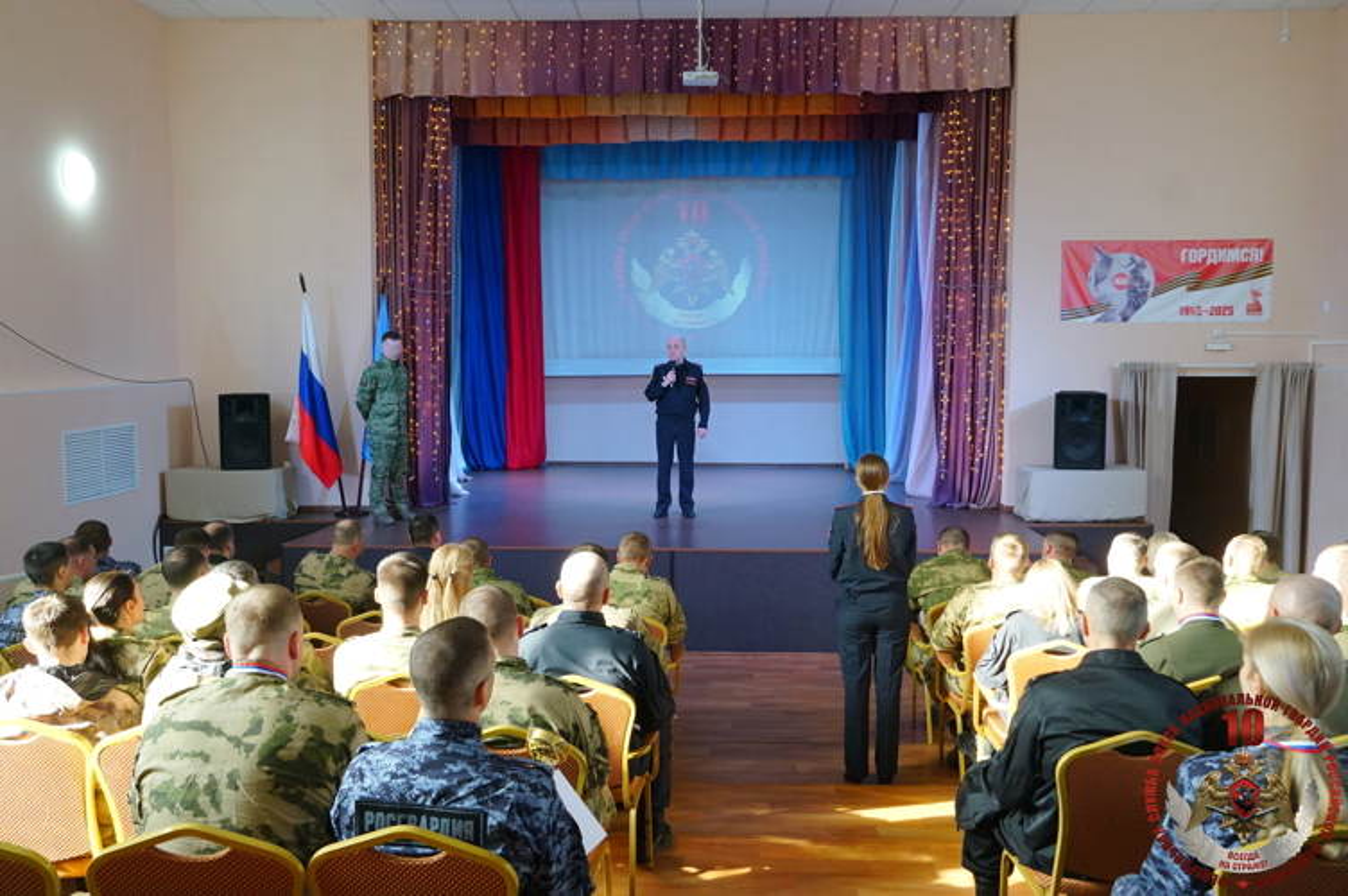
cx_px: 674
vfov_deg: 43.5
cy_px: 448
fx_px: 1122
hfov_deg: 62.0
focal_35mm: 30
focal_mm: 20
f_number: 6.3
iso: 2500
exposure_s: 1/125
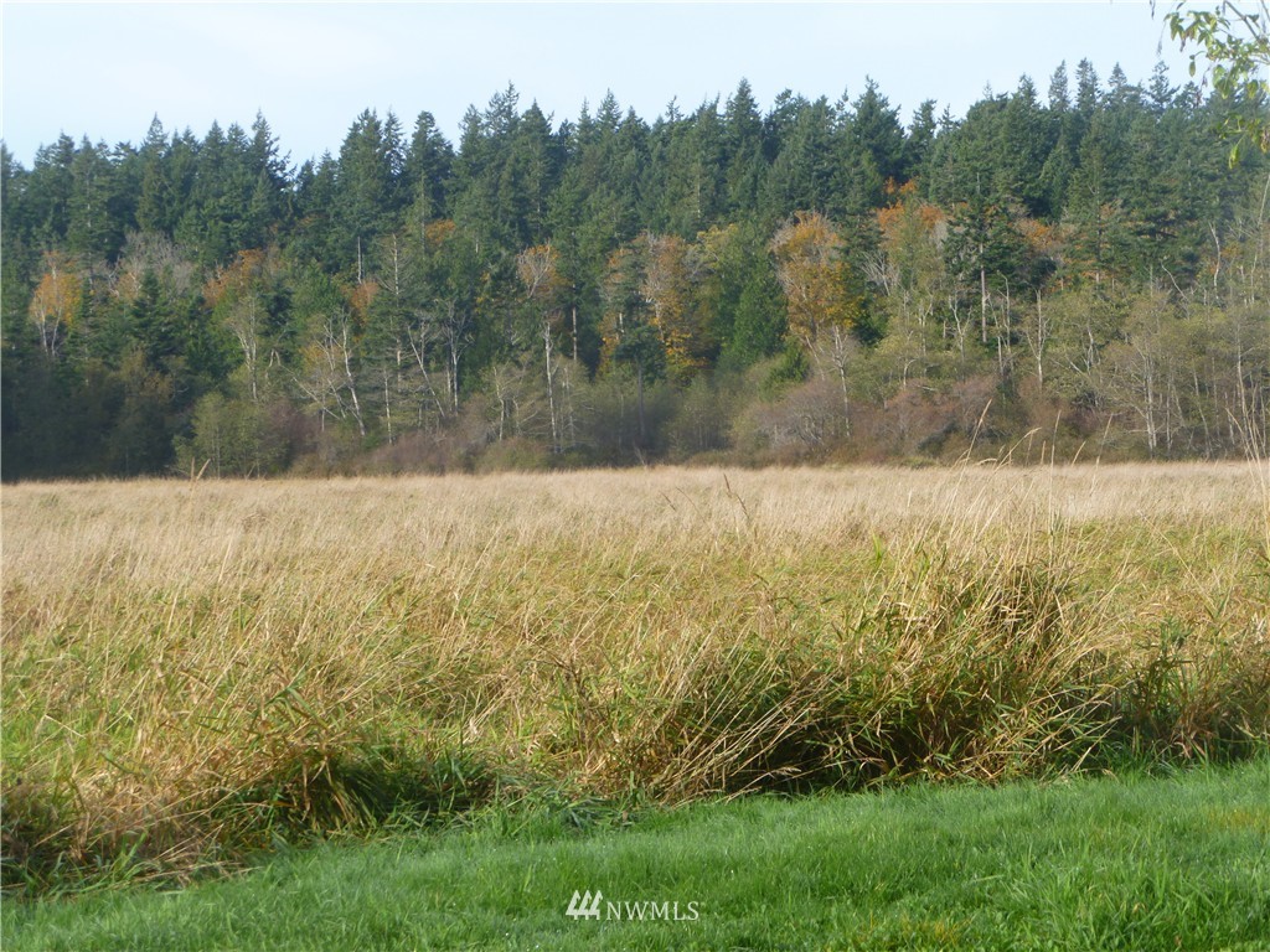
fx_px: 3522
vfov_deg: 15.4
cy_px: 476
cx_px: 635
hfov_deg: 20.4
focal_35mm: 96
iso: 80
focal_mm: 17.1
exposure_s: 1/160
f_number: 4.7
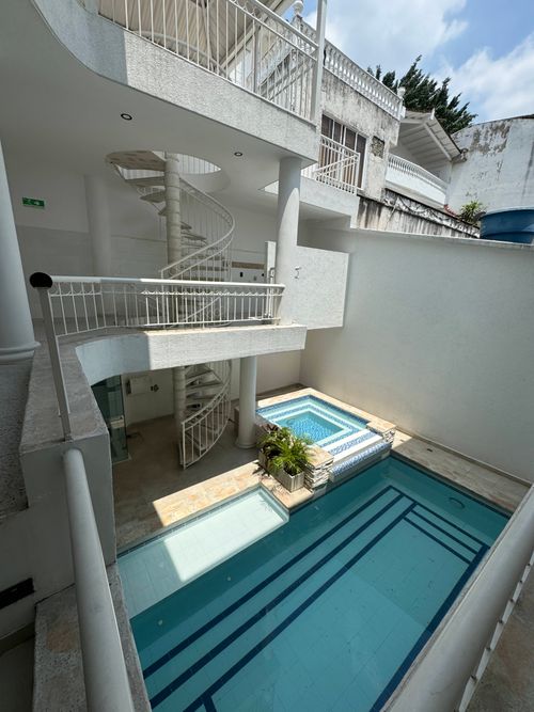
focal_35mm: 14
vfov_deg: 102.1
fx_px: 288
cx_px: 267
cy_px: 356
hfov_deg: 85.7
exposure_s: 1/2208
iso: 50
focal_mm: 2.22
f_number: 2.2
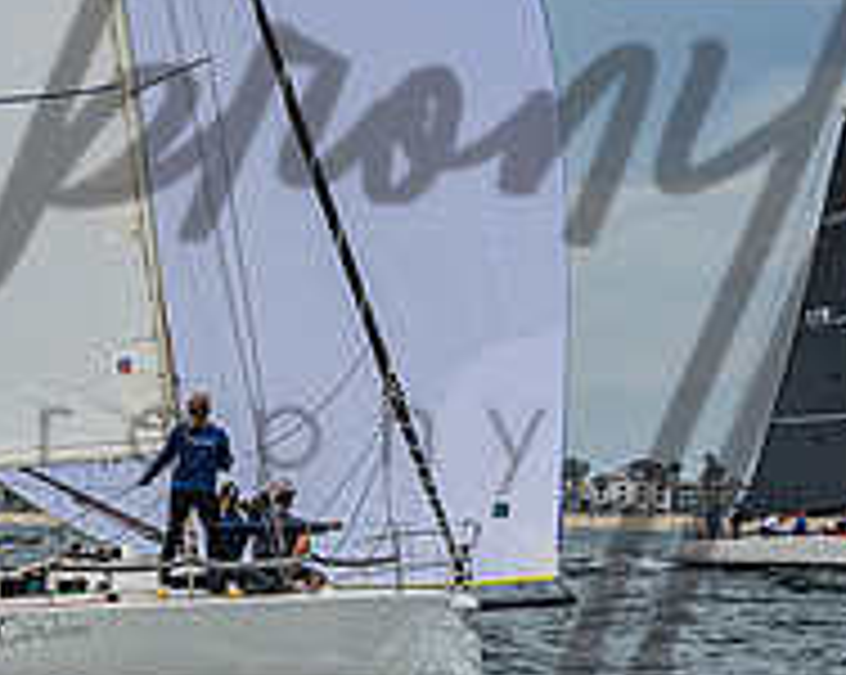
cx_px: 90
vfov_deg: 8.8
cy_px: 0
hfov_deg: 11.0
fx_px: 4377
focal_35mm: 175
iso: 400
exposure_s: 1/2500
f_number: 8
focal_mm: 44
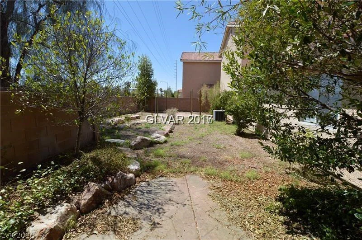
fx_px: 151
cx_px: 181
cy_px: 120
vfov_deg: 77.2
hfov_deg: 100.5
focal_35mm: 15
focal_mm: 10
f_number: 7.1
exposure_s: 1/200
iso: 100
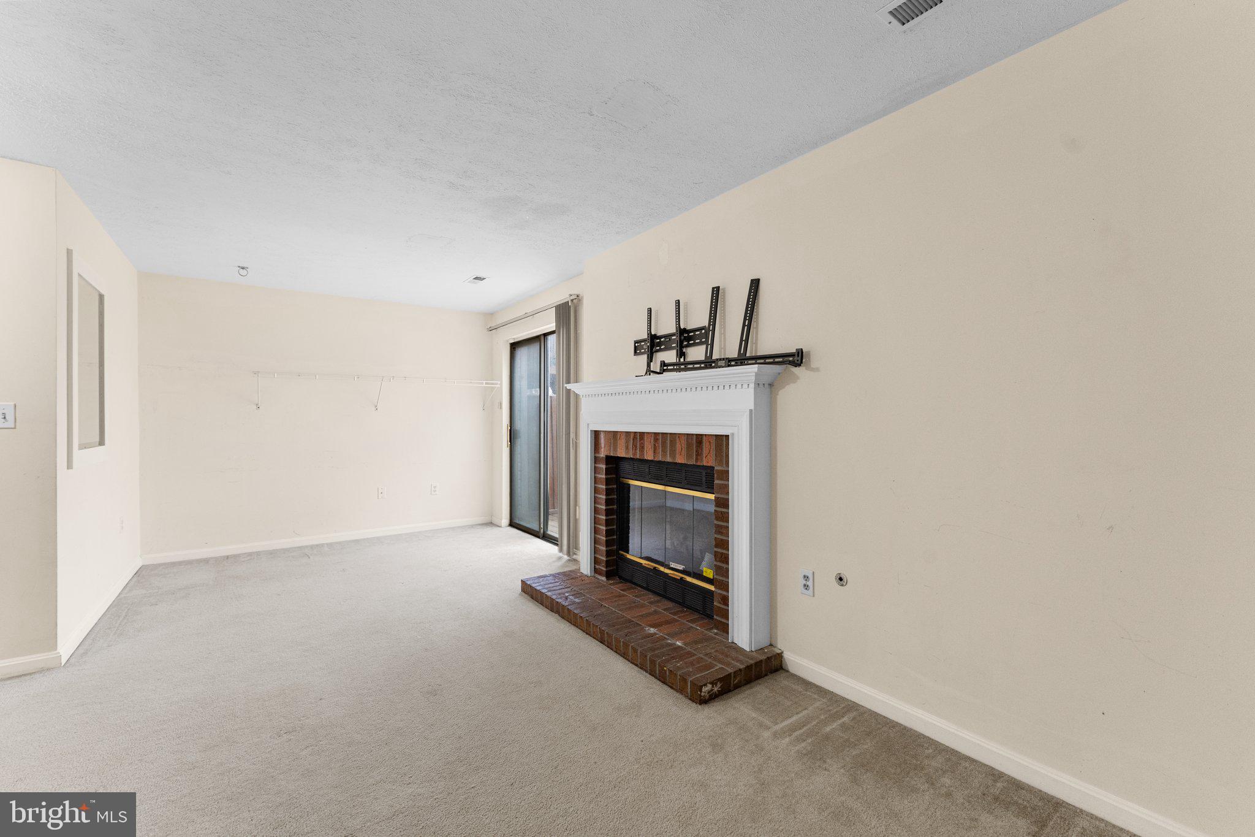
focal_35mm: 15
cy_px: 418
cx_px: 628
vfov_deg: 78.8
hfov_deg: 101.9
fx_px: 509
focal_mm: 14.6
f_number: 7.1
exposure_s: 1/15
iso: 1000
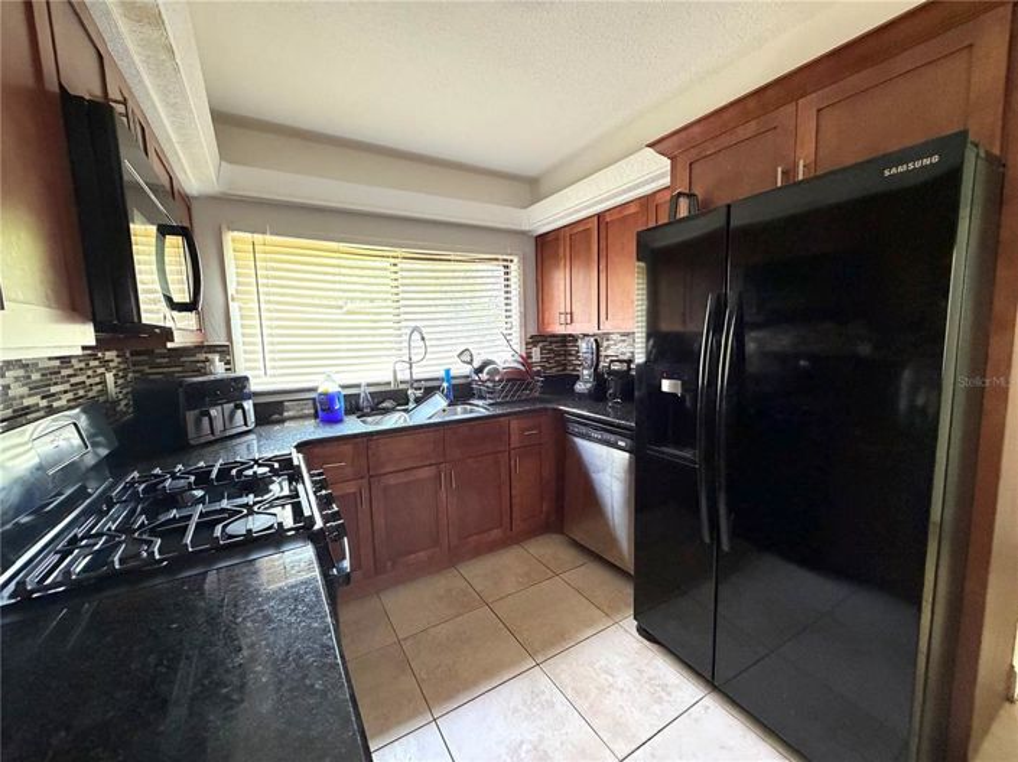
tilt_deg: -6.6
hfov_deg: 102.1
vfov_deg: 85.6
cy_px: 381
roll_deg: +1.4
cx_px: 509
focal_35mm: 14
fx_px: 412
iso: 500
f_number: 2.2
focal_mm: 2.22
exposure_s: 1/60
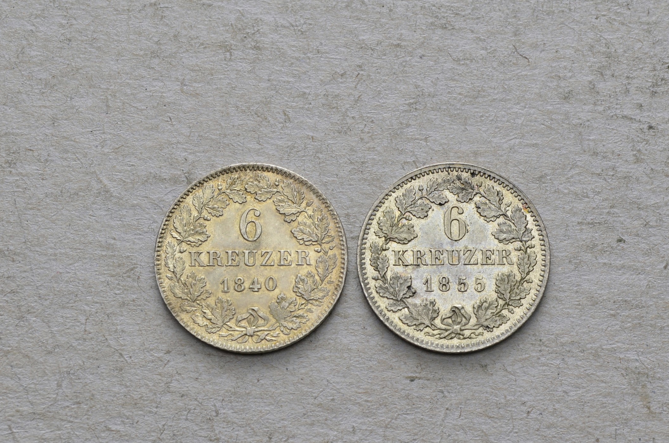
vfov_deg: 14.1
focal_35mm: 97
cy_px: 249
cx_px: 381
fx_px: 1791
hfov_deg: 21.1
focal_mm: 55
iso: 400
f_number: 14
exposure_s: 1/250
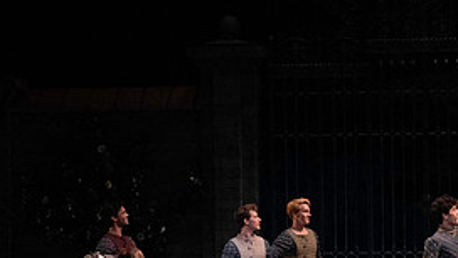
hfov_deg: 9.4
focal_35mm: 228
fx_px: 2769
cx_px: 362
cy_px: 168
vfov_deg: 5.3
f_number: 13
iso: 16000
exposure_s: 1/400
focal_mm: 102
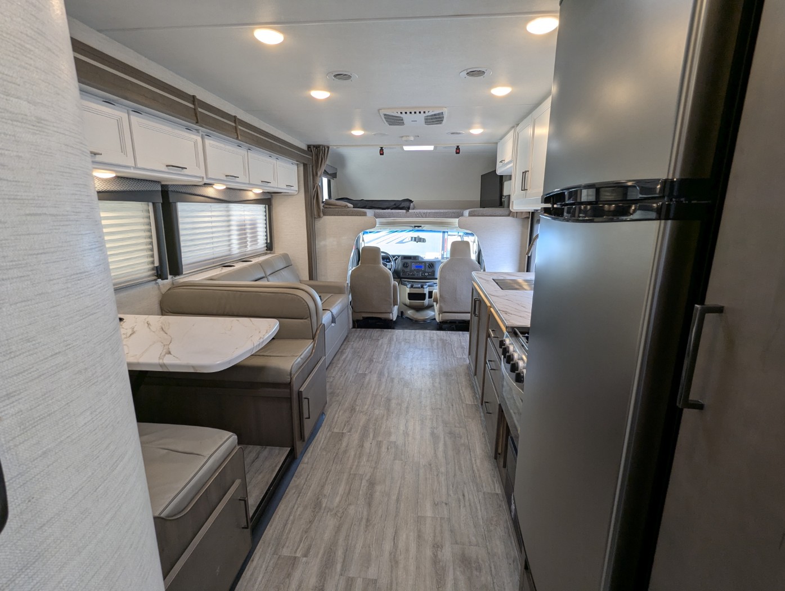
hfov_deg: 94.4
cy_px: 296
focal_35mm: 16
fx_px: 363
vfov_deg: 78.2
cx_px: 392
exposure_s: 1/61.2
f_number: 2.2
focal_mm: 2.35
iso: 51
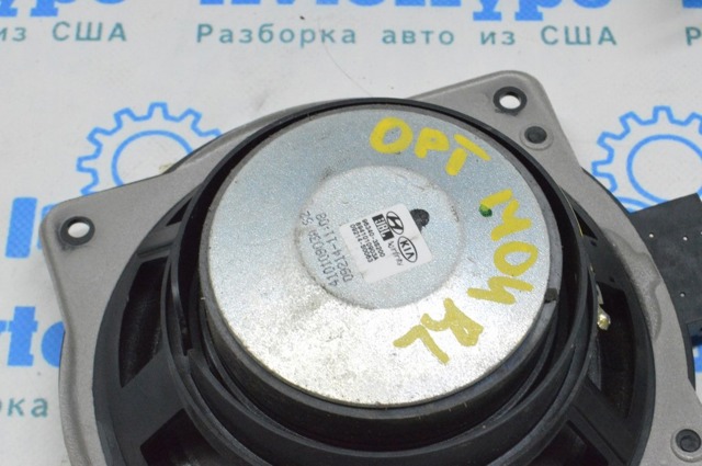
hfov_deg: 24.6
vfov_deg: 16.5
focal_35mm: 82
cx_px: 351
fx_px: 1607
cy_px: 233
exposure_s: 1/20
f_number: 20
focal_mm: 55
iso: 6400
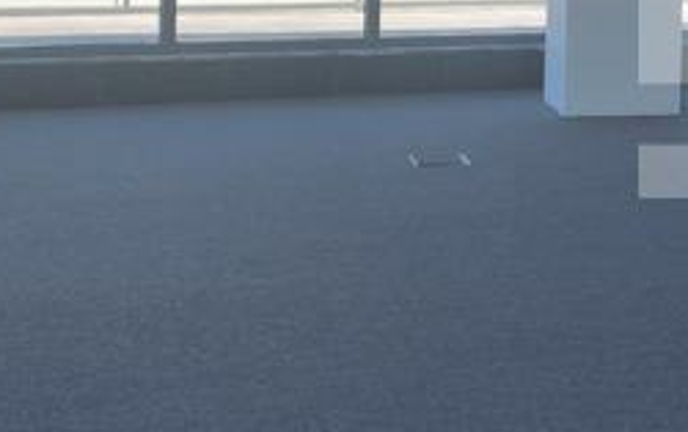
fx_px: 1953
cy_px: -118
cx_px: 845
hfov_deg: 18.8
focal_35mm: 104
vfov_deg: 12.3
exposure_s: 1/1672
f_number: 1.8
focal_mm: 5
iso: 50
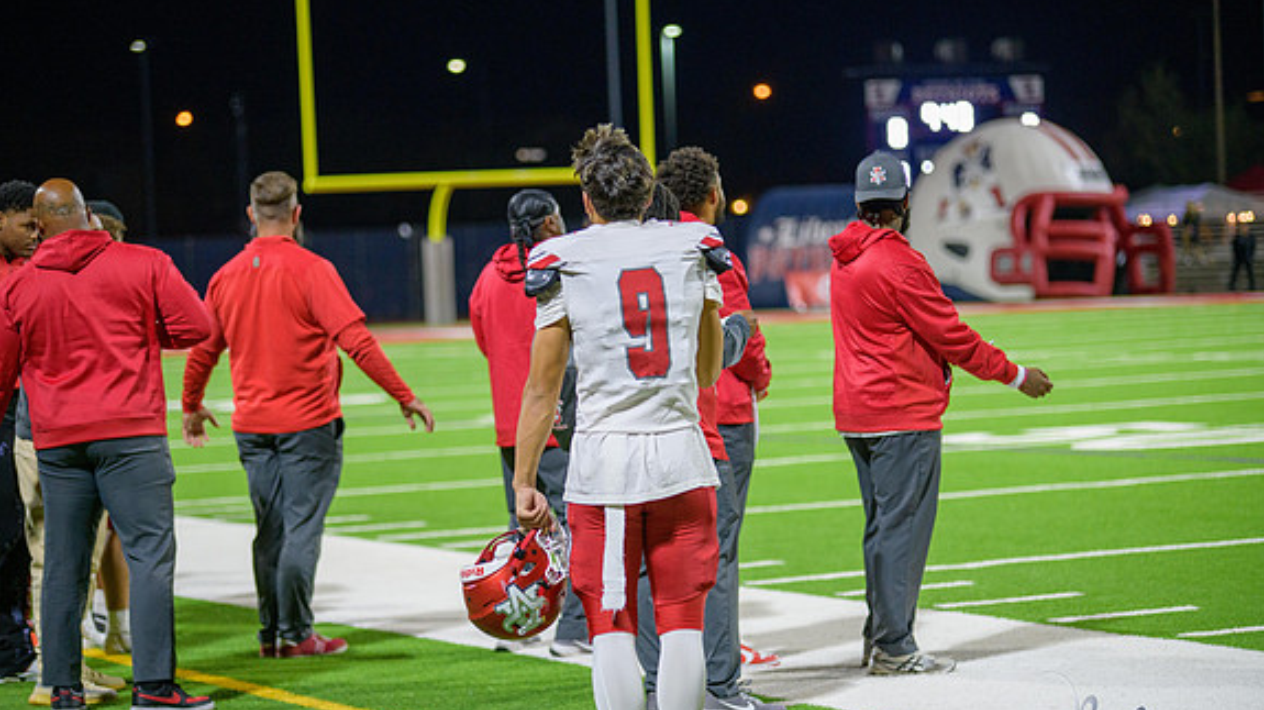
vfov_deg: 9.4
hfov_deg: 16.6
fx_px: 4322
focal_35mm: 129
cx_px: 635
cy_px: 408
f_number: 2.8
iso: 1250
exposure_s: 1/250
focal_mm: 122
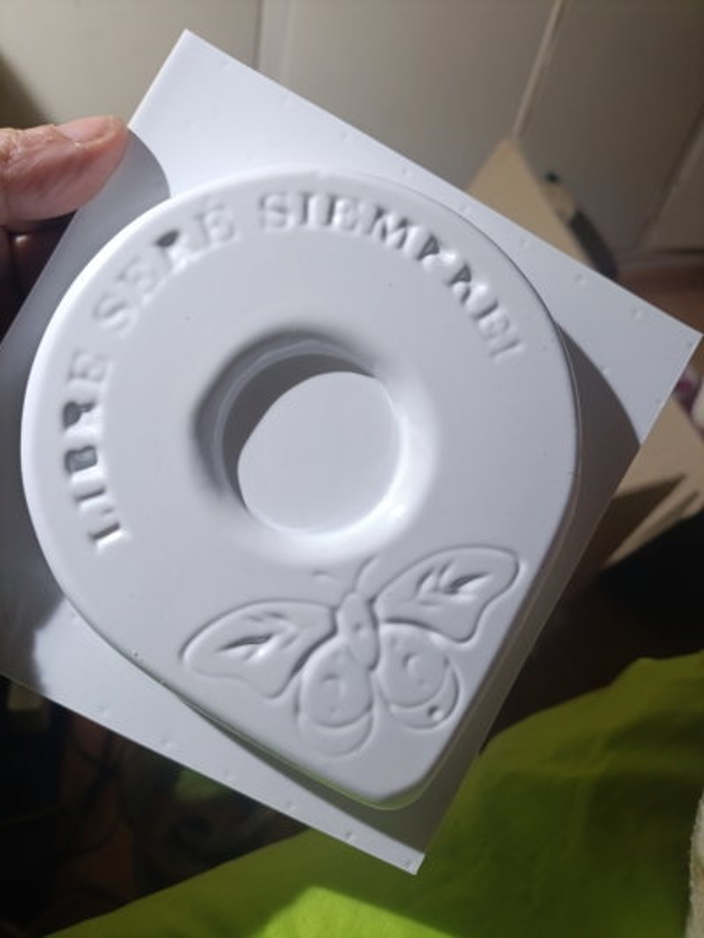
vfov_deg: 69.4
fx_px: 678
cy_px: 469
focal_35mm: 25
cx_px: 352
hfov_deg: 54.9
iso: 500
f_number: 1.7
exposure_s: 1/25
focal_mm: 4.71
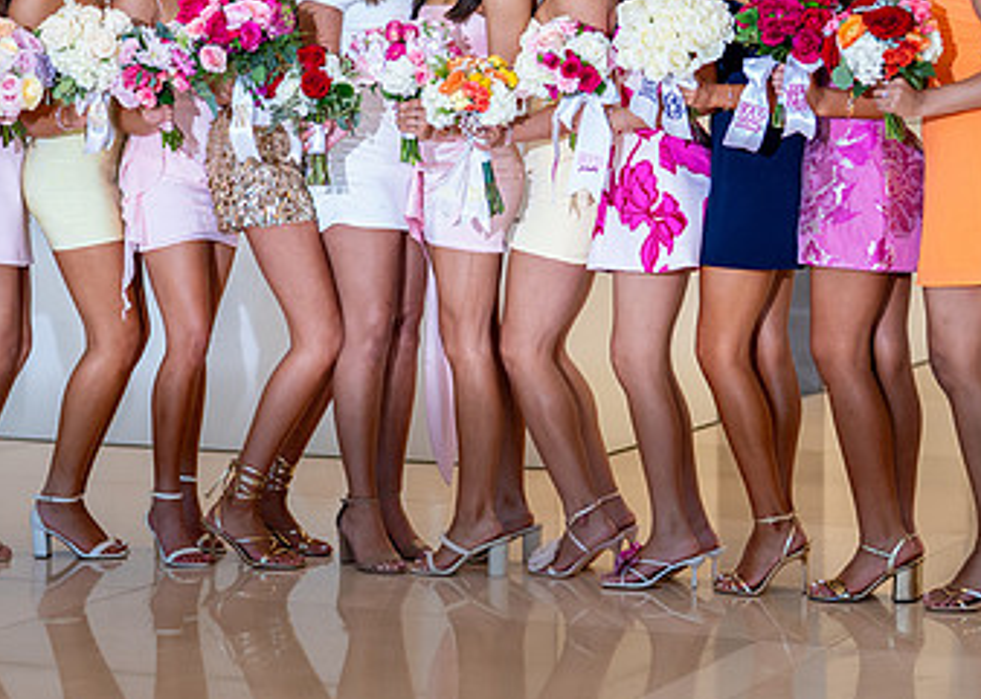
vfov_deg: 12.5
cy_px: 166
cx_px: 389
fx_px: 3174
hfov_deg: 17.6
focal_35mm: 114
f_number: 1.8
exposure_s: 1/400
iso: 800
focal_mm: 50
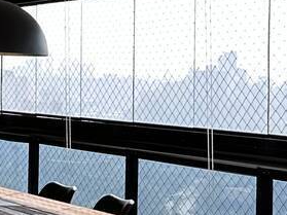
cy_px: 48
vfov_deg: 11.9
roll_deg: -1.3
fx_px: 1028
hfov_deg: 13.3
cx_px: -315
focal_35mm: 124
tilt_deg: +0.1
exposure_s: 1/619
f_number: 1.78
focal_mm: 6.86
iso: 80
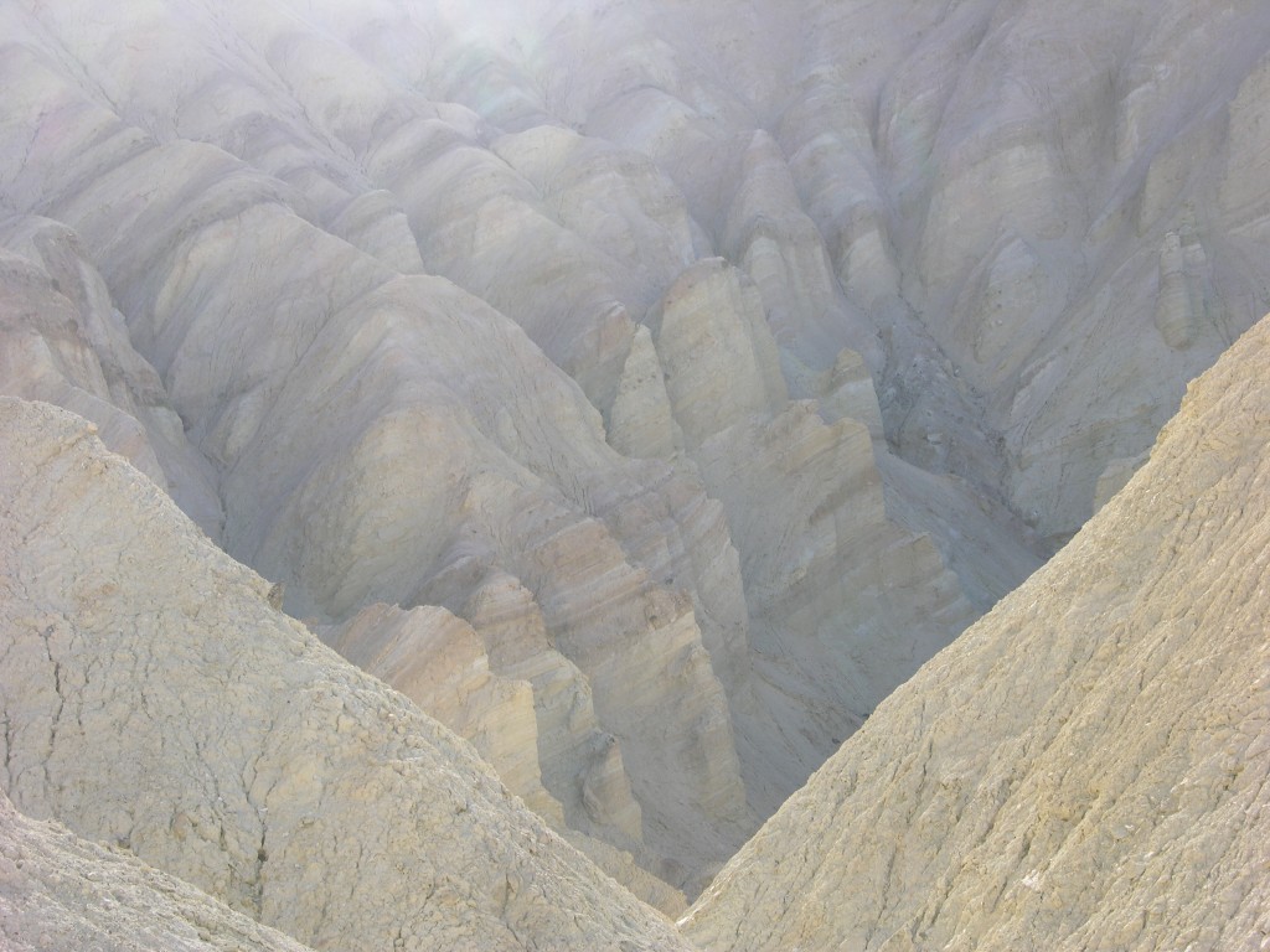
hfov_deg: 25.0
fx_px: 2862
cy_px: 476
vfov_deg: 18.9
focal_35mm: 78
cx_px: 635
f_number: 4.8
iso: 50
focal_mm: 19.9
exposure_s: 1/145
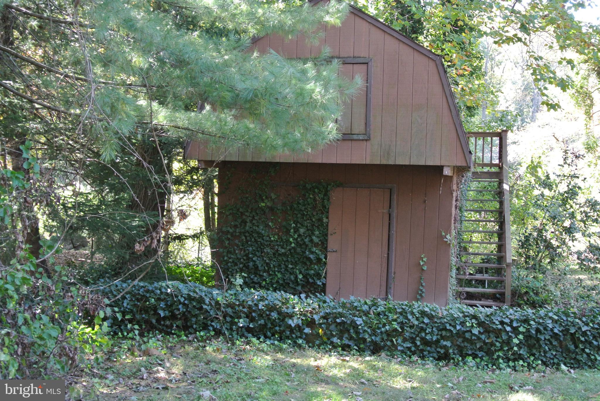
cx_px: 300
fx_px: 751
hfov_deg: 43.6
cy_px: 200
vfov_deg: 29.9
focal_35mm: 45
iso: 400
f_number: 4.5
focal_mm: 16.9
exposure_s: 1/60
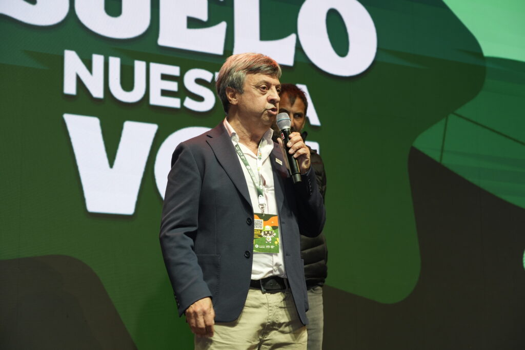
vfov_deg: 18.7
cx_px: 262
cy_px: 175
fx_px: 1065
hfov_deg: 27.7
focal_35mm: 73
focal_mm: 73
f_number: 5
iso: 1000
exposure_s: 1/200
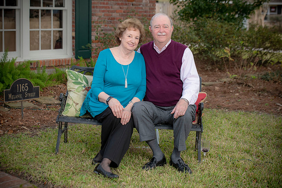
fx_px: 588
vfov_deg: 18.2
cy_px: 94
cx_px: 141
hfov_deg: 27.0
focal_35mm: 75
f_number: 5
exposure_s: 1/250
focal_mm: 75
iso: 320
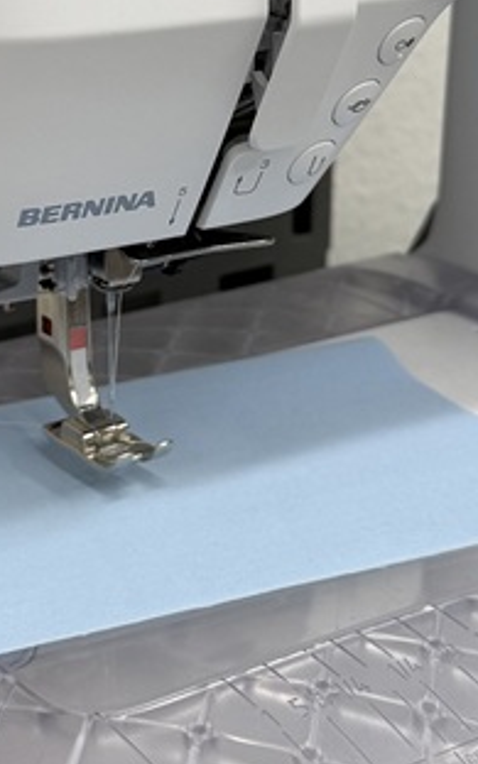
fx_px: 2043
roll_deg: -1.9
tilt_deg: -16.8
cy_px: 137
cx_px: 208
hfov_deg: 13.3
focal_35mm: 98
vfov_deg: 20.9
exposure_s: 1/121
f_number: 1.78
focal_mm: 6.76
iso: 50
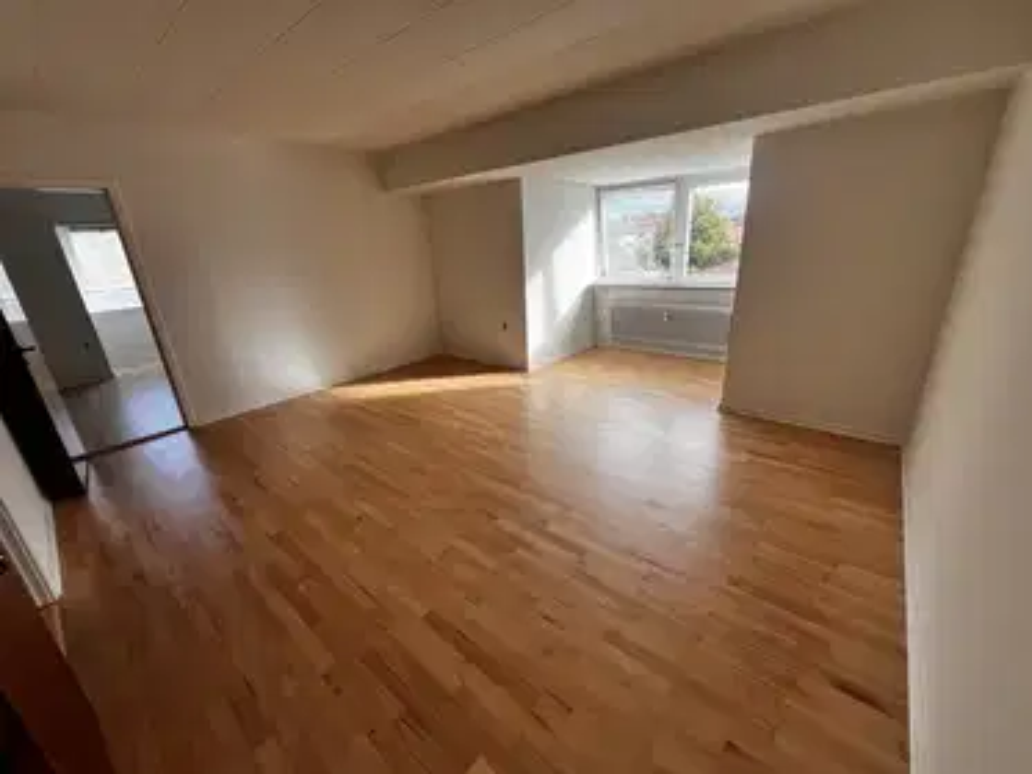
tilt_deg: -19.4
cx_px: 516
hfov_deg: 106.2
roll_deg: +3.0
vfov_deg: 89.9
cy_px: 387
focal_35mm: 13
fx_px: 388
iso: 32
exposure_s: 1/101
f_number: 1.8
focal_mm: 1.57
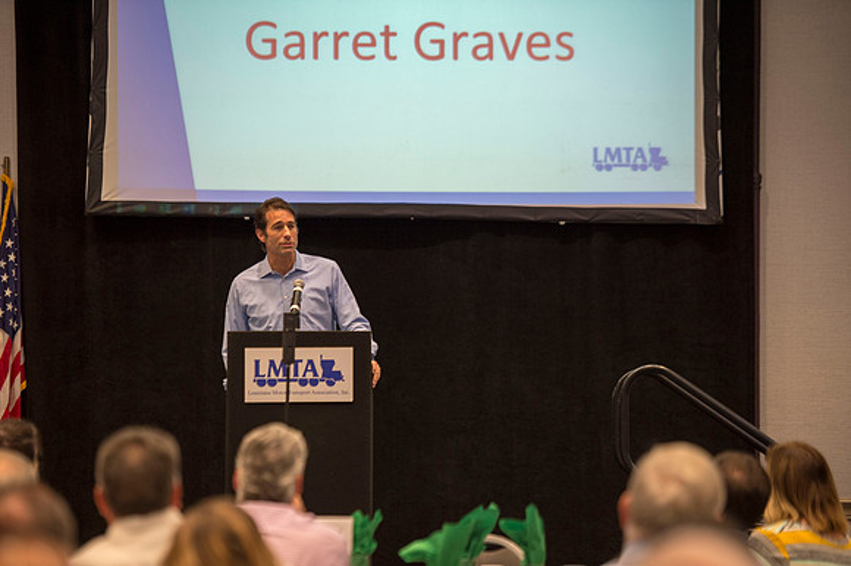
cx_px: 426
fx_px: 3544
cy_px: 283
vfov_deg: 9.1
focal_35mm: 150
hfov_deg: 13.7
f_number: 2.8
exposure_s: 1/200
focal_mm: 150
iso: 1250
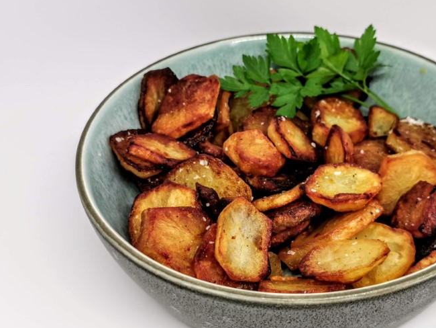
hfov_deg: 39.4
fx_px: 605
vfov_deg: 30.3
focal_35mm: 48
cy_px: 183
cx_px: 266
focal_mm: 5.56
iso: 125
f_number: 1.6
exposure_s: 1/120
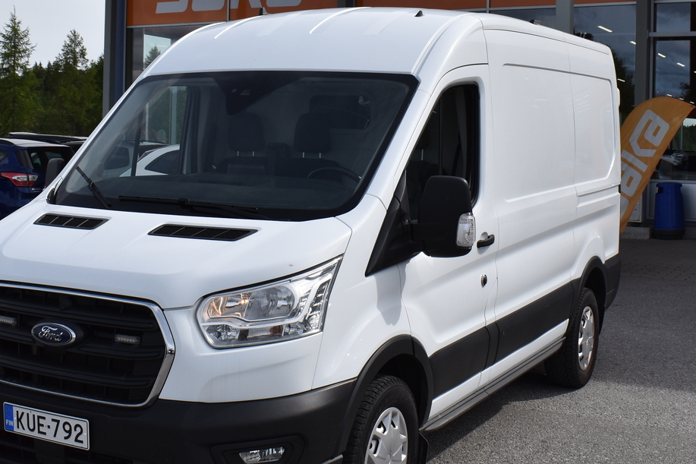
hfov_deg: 37.5
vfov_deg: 25.4
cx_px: 298
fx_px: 1024
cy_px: 172
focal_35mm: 53
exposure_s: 1/750
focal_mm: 20
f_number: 9.5
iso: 200
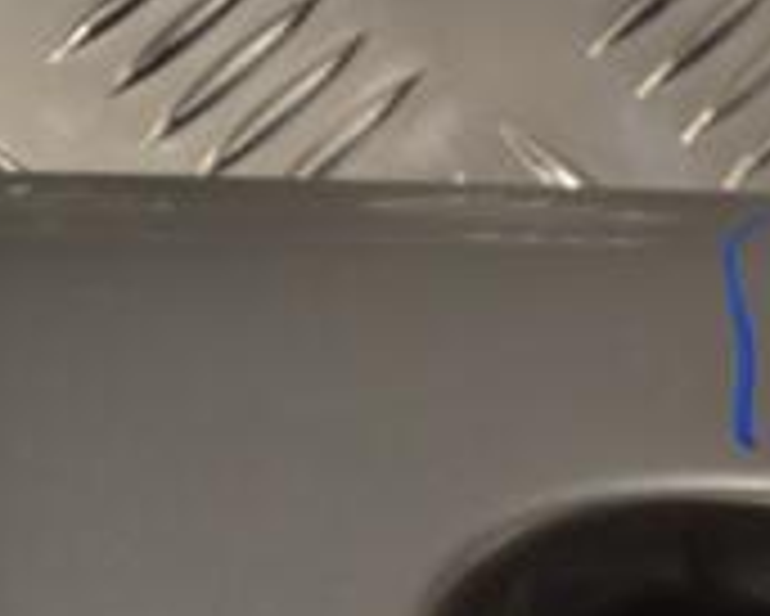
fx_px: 6194
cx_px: 842
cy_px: 207
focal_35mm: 272
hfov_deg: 7.1
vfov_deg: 5.7
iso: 100
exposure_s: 1/100
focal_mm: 55
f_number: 5.6
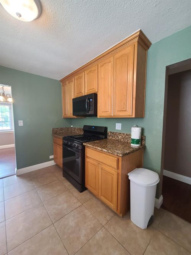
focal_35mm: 13
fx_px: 96
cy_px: 128
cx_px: 96
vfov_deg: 106.2
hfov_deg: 89.9
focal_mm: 2.2
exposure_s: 1/30
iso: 500
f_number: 2.2
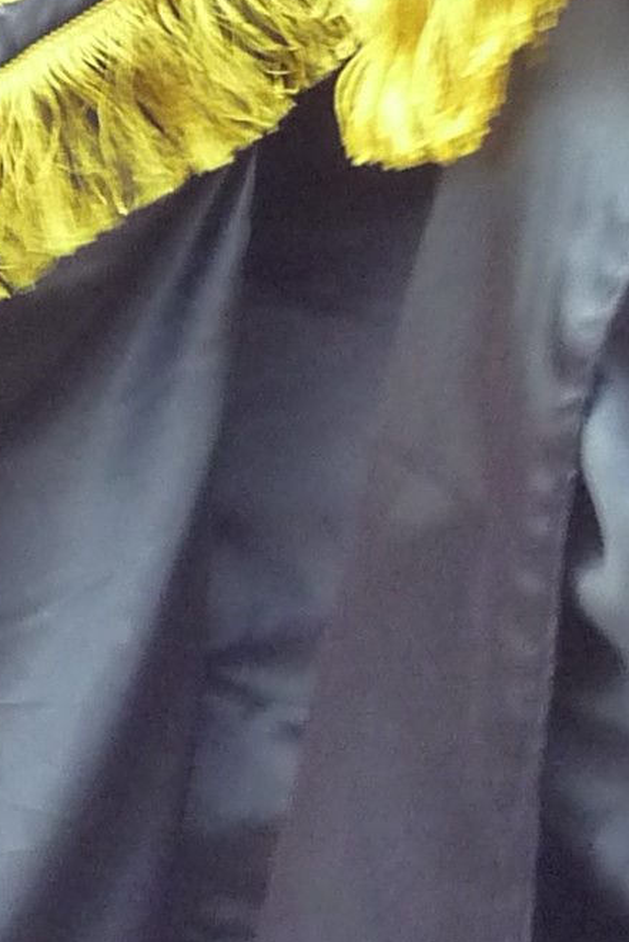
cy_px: 58
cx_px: -272
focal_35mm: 157
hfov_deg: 8.6
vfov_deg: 13.0
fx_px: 4112
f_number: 2.8
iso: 400
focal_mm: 4.8
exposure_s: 1/60
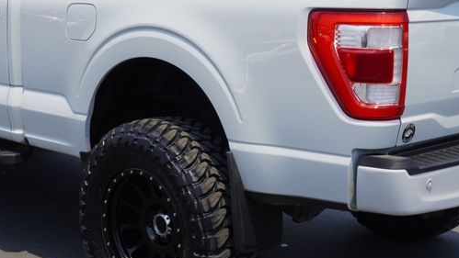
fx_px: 864
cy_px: 116
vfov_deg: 17.0
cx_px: 189
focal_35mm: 71
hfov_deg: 29.7
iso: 100
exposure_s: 1/160
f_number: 10
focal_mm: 22
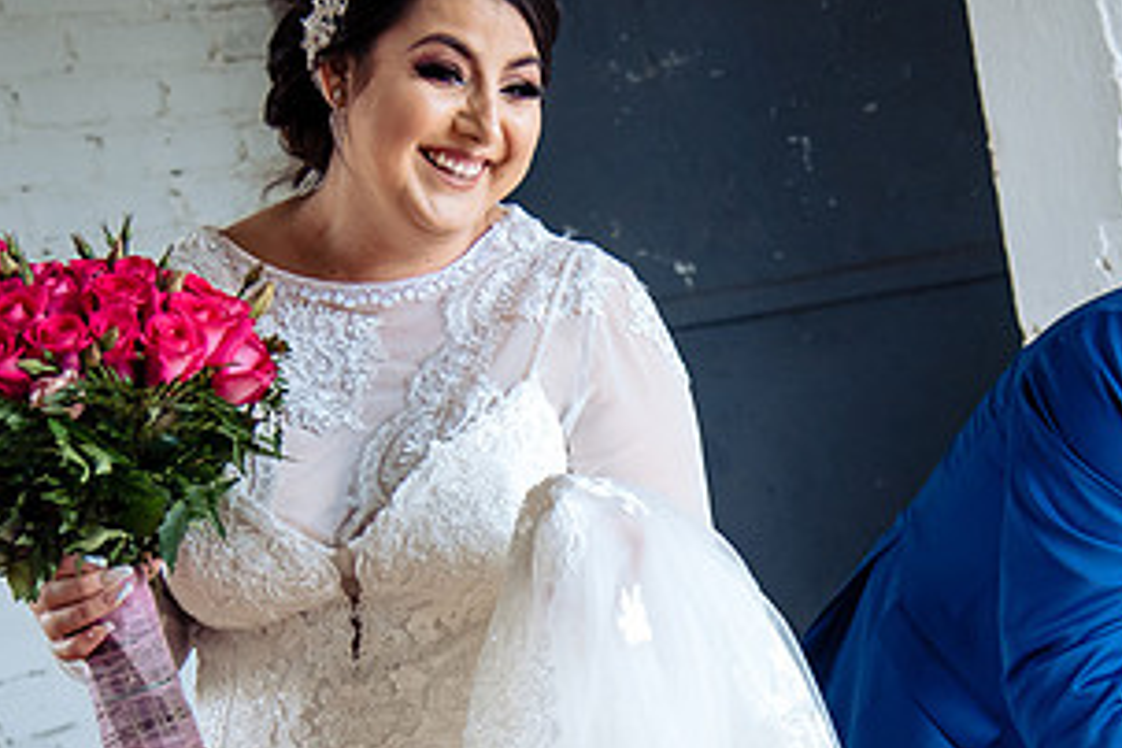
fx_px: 3023
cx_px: 753
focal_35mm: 97
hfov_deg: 20.9
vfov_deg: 14.1
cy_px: 547
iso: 1250
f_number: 4
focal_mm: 44
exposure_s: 1/200
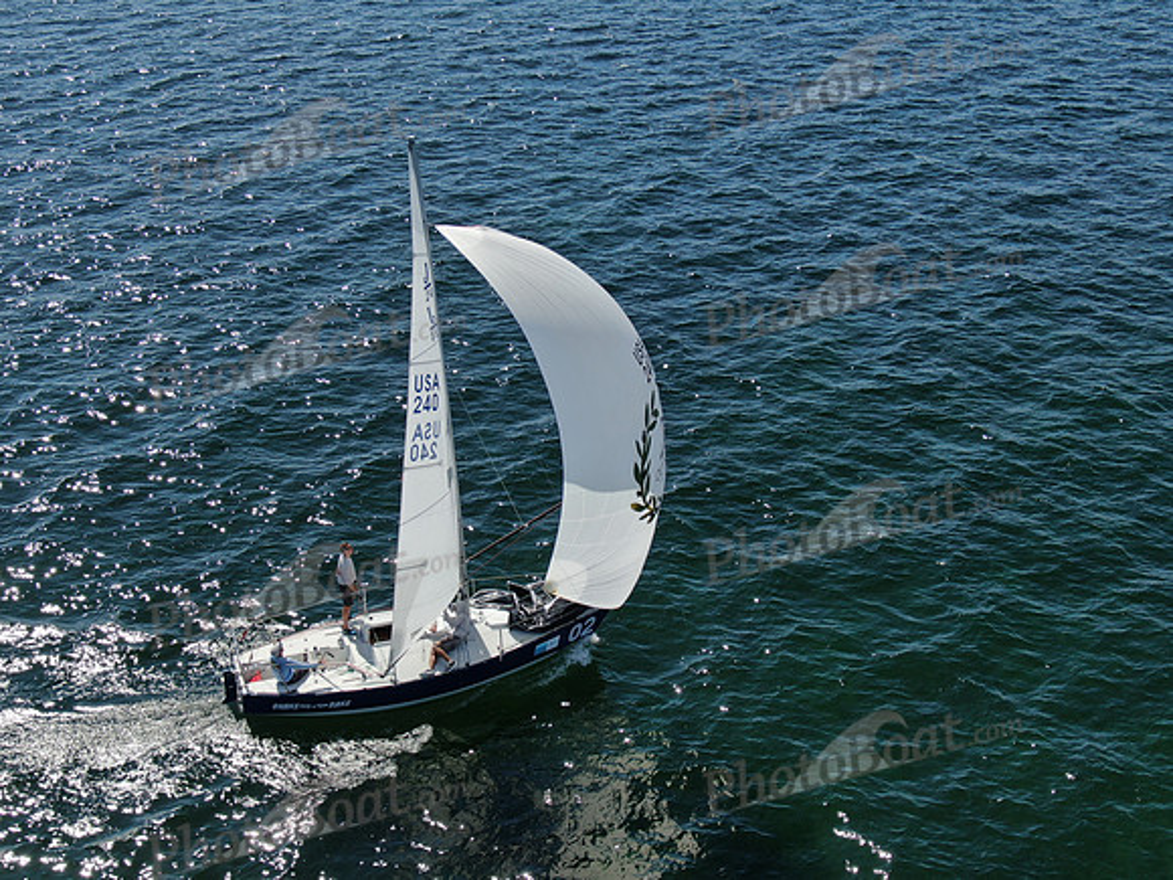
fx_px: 1627
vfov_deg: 30.3
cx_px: 586
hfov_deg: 39.7
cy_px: 440
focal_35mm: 48
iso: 100
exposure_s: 1/1000
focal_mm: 8.6
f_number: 3.8
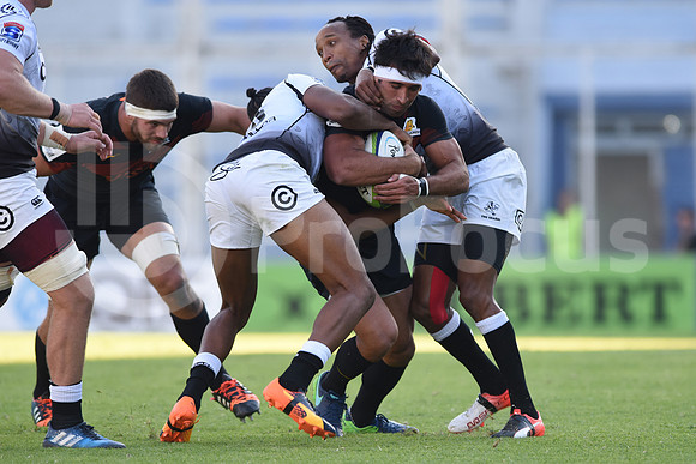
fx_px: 8122
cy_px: 232
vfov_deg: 3.3
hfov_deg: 4.9
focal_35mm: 420
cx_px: 348
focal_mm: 420
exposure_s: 1/500
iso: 500
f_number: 4
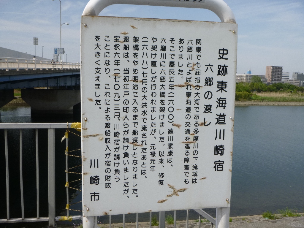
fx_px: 290
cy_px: 114
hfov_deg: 55.4
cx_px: 152
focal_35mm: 33
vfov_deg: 42.9
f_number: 4.3
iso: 100
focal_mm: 5.9
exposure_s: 1/640
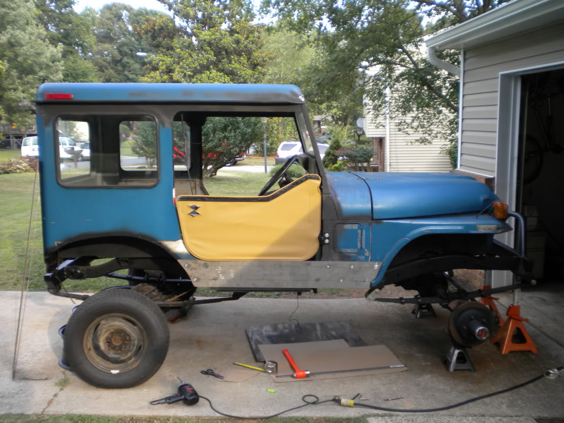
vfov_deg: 40.7
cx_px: 282
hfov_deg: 52.6
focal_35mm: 35
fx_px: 570
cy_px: 212
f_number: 3.1
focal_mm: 6.3
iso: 80
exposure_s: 1/92
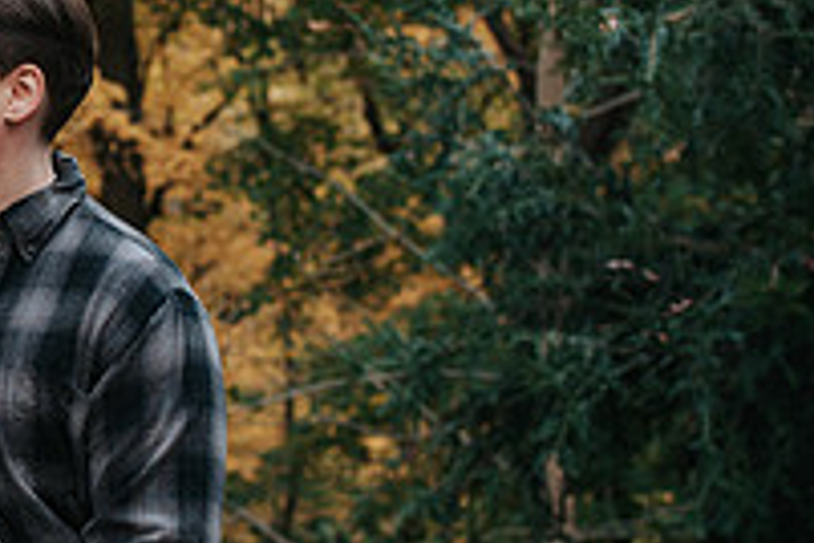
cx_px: -163
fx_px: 2464
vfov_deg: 12.6
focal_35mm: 109
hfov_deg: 17.8
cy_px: 247
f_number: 3.2
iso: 1000
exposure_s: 1/320
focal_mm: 35
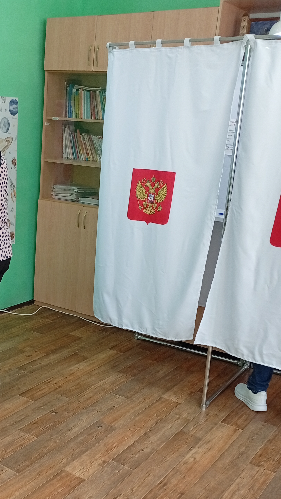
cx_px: 48
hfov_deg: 27.7
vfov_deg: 47.9
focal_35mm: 42
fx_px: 556
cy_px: 315
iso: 193
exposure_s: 1/33.3
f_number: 1.8
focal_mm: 3.98
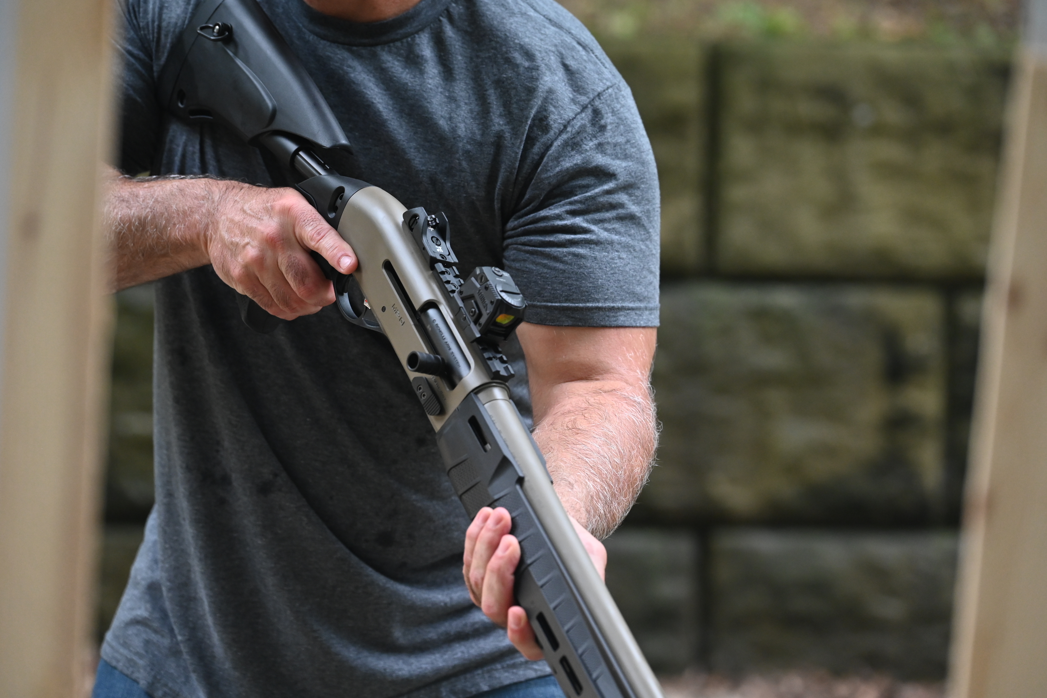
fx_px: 3490
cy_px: 349
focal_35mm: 120
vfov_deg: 11.4
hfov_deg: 17.1
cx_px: 524
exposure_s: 1/400
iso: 2500
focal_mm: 120
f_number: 5
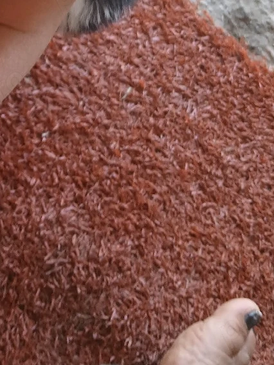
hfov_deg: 23.0
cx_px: -3
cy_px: -19
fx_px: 644
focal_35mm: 61
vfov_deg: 29.1
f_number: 1.8
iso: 100
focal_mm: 3.98
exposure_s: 1/50.3
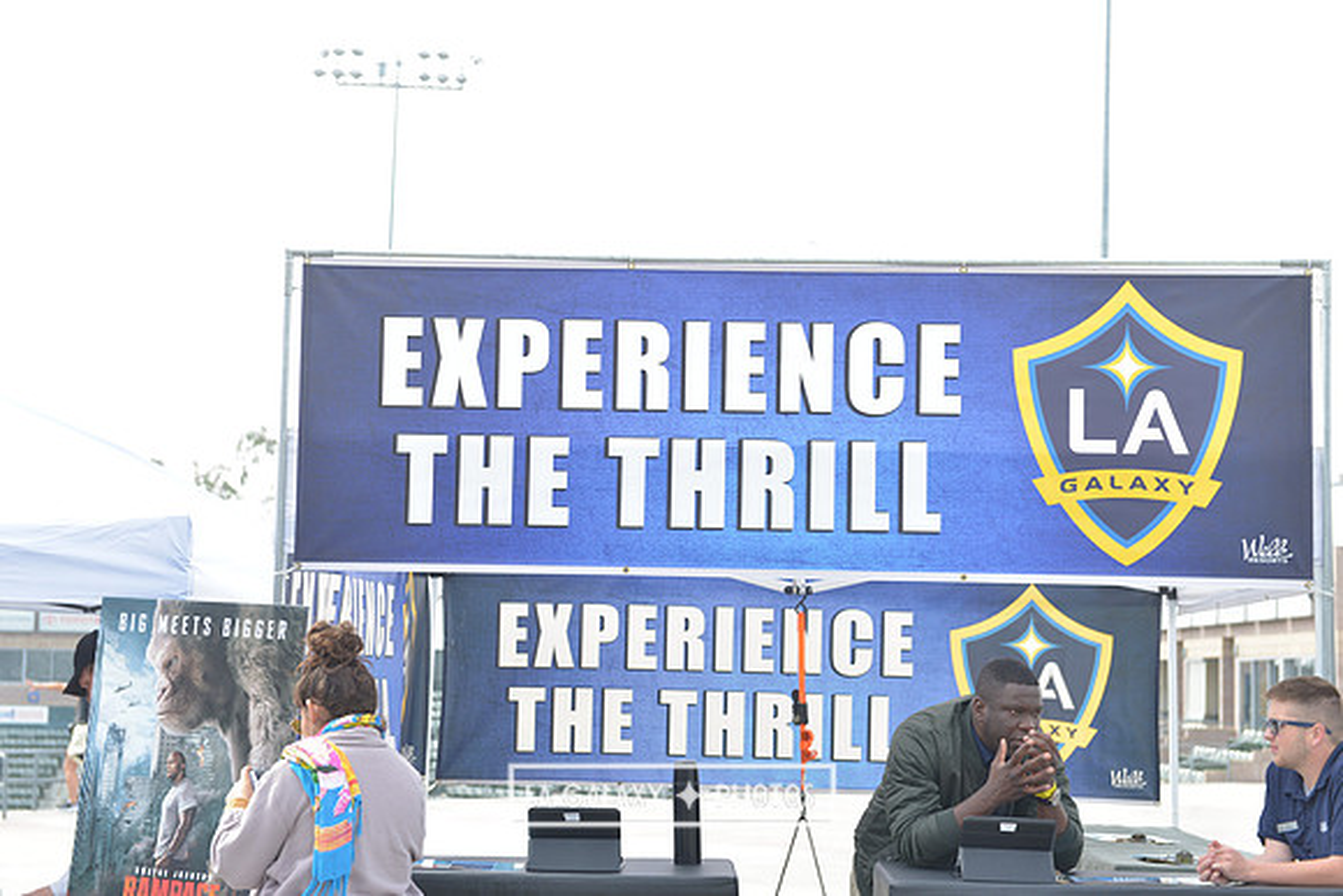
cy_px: 448
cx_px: 672
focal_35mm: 70
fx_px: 2612
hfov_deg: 28.8
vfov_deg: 19.5
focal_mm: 70
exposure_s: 1/320
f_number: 5.6
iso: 200
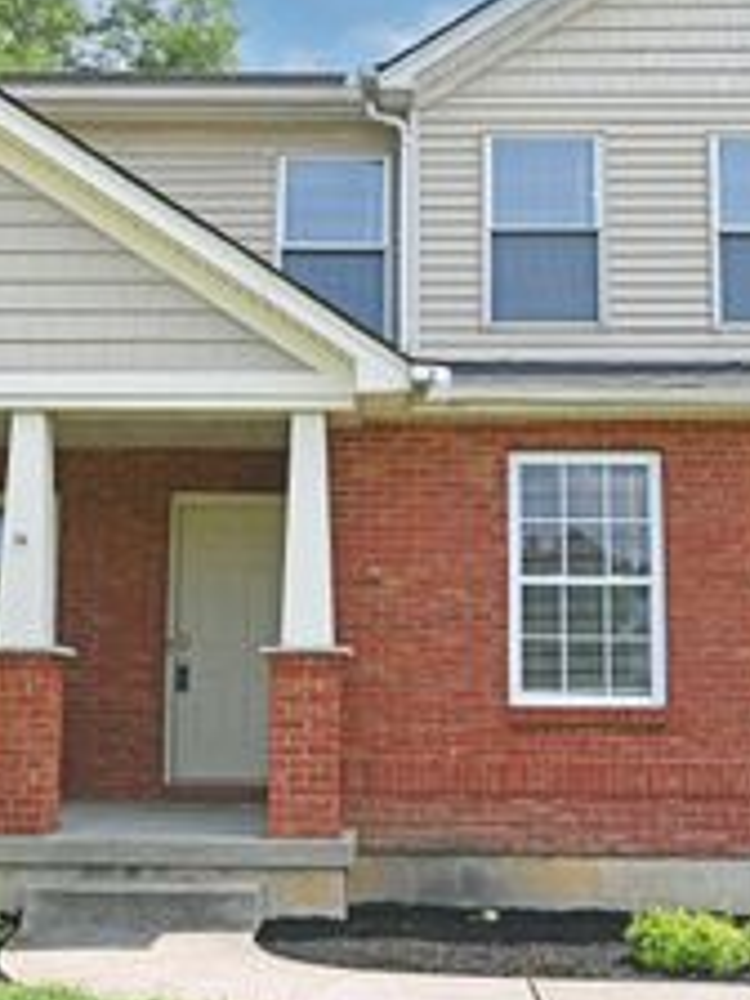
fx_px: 1331
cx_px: 357
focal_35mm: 46
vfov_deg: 41.2
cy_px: 507
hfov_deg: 31.5
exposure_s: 1/320
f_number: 6.3
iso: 100
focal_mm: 21.5
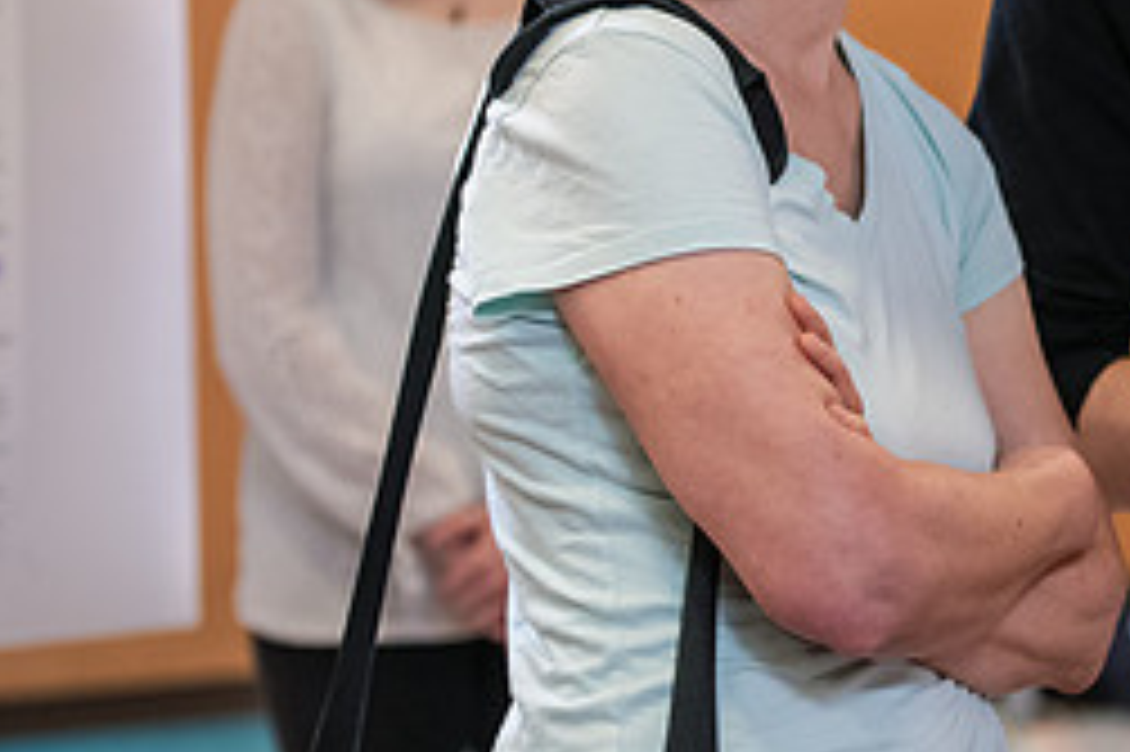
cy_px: 16
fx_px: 5081
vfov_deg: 8.4
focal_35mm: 162
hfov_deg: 12.6
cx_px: 1067
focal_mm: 70
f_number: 3.2
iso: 2000
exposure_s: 1/200
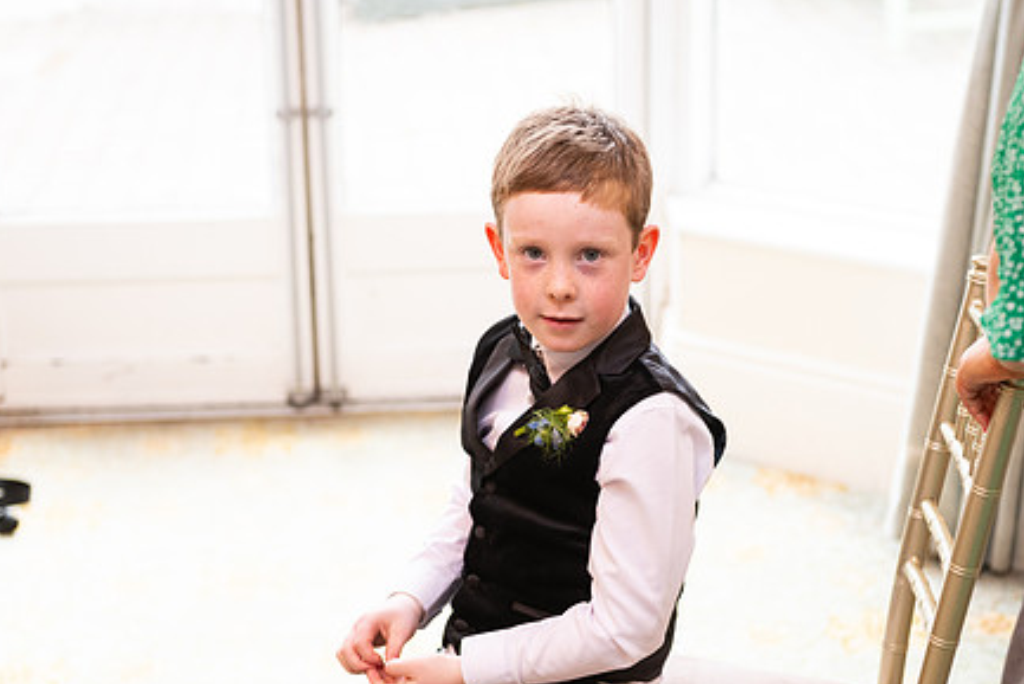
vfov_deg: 16.4
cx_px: 560
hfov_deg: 24.5
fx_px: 2362
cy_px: 434
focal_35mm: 83
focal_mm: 62
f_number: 3.5
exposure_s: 1/160
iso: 800
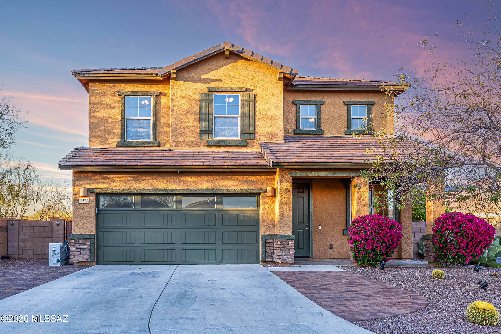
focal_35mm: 30
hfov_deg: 61.9
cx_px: 250
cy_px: 167
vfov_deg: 43.6
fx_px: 418
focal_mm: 20
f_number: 8
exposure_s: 1/125
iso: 800
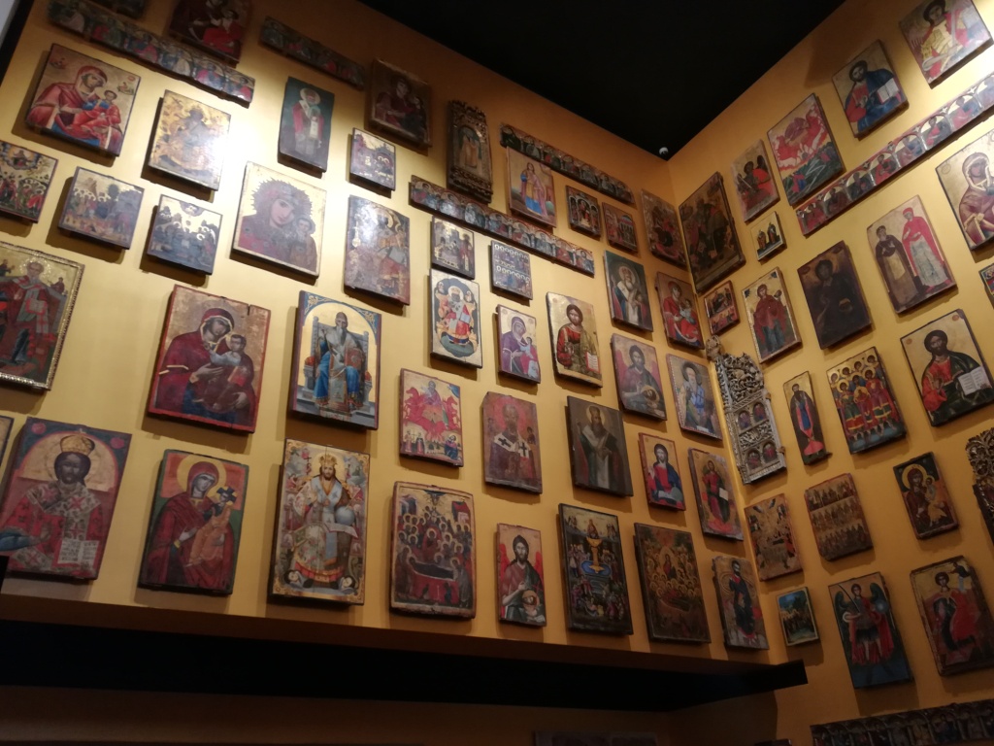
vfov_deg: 53.1
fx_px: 747
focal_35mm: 26
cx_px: 497
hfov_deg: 67.3
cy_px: 373
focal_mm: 3.83
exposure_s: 1/33.3
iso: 200
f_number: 2.2
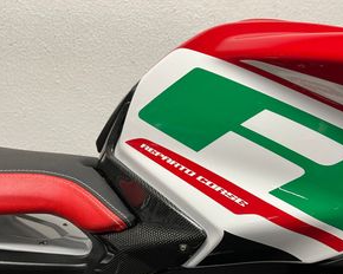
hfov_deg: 51.0
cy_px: 157
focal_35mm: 35
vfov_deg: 42.1
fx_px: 355
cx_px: 215
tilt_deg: -14.2
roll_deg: +0.5
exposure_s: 1/50
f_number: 1.6
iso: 80
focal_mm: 5.1
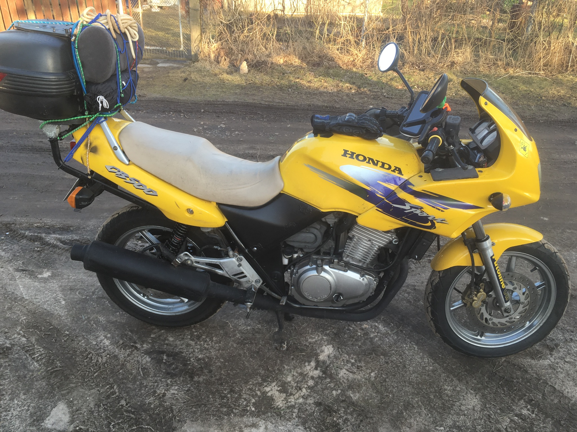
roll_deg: -0.3
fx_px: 483
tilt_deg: -30.7
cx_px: 288
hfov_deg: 61.7
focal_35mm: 29
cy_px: 216
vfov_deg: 48.2
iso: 25
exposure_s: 1/110
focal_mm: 4.15
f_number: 2.2
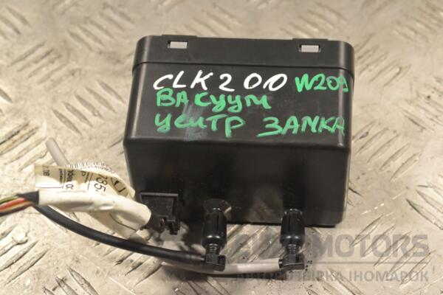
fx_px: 923
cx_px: 222
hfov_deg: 27.0
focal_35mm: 75
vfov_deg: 18.2
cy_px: 148
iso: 3200
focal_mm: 50
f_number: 9
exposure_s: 1/320
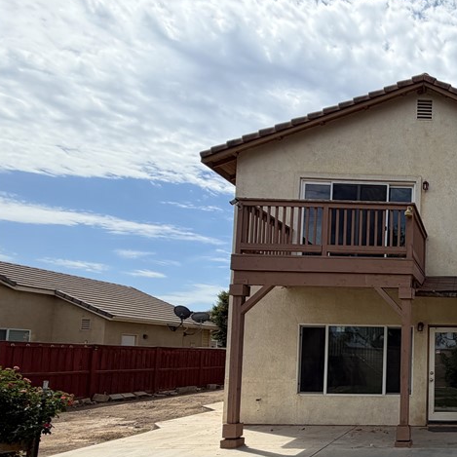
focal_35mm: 27
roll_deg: -1.1
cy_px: 330
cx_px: 491
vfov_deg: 56.8
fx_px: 403
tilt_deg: +4.3
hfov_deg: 45.8
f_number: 2.2
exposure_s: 1/1050
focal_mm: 2.22
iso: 25
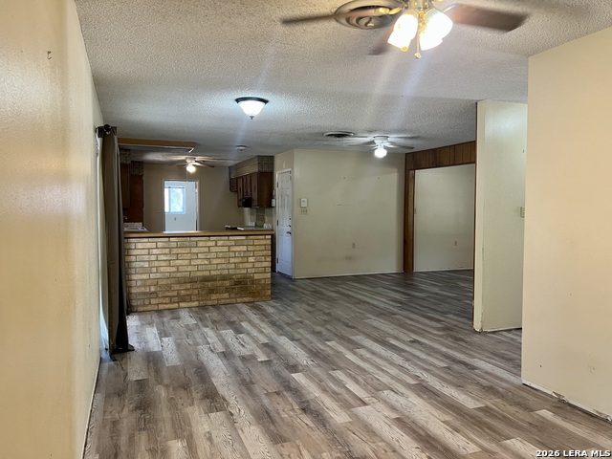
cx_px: 306
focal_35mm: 26
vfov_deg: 53.1
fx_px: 460
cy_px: 230
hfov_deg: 67.3
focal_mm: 5.7
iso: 200
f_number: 1.5
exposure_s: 1/60
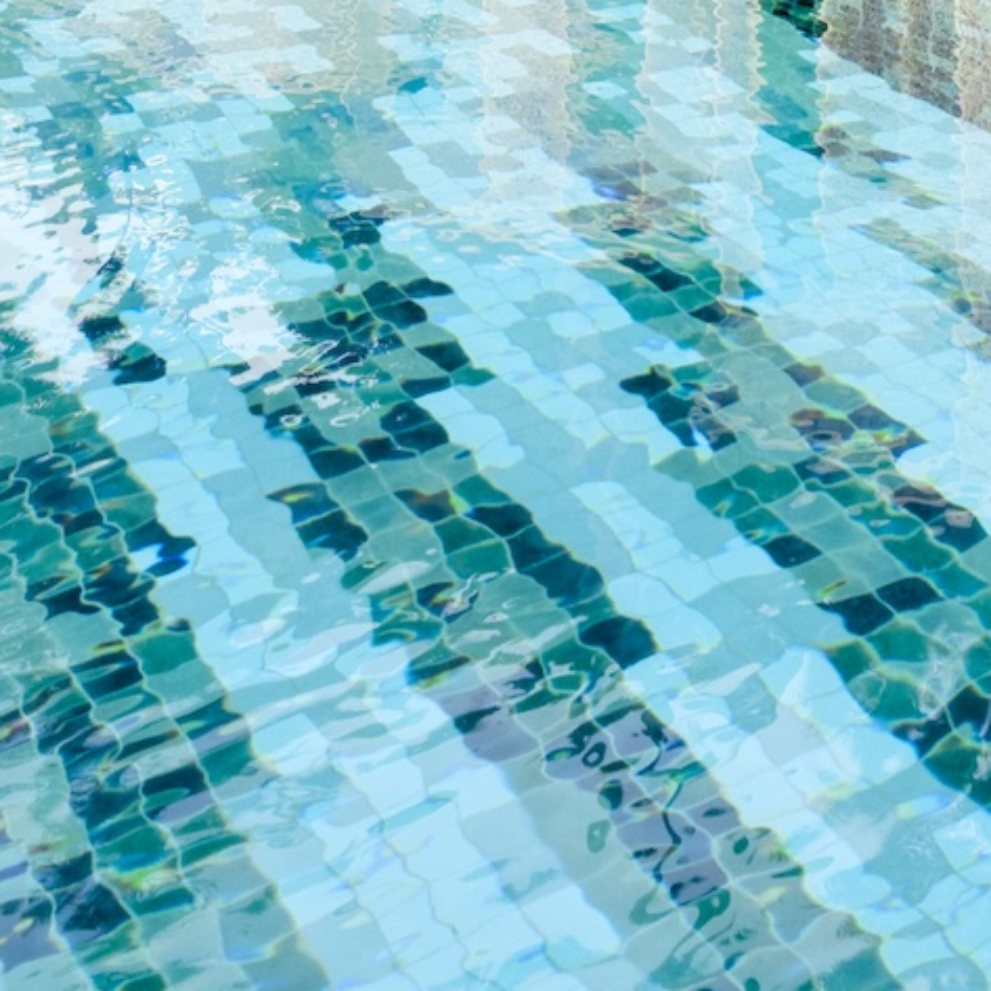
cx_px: 361
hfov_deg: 23.0
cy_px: -643
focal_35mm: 75
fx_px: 2429
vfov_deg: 19.1
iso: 250
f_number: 8
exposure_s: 1/160
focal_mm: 16
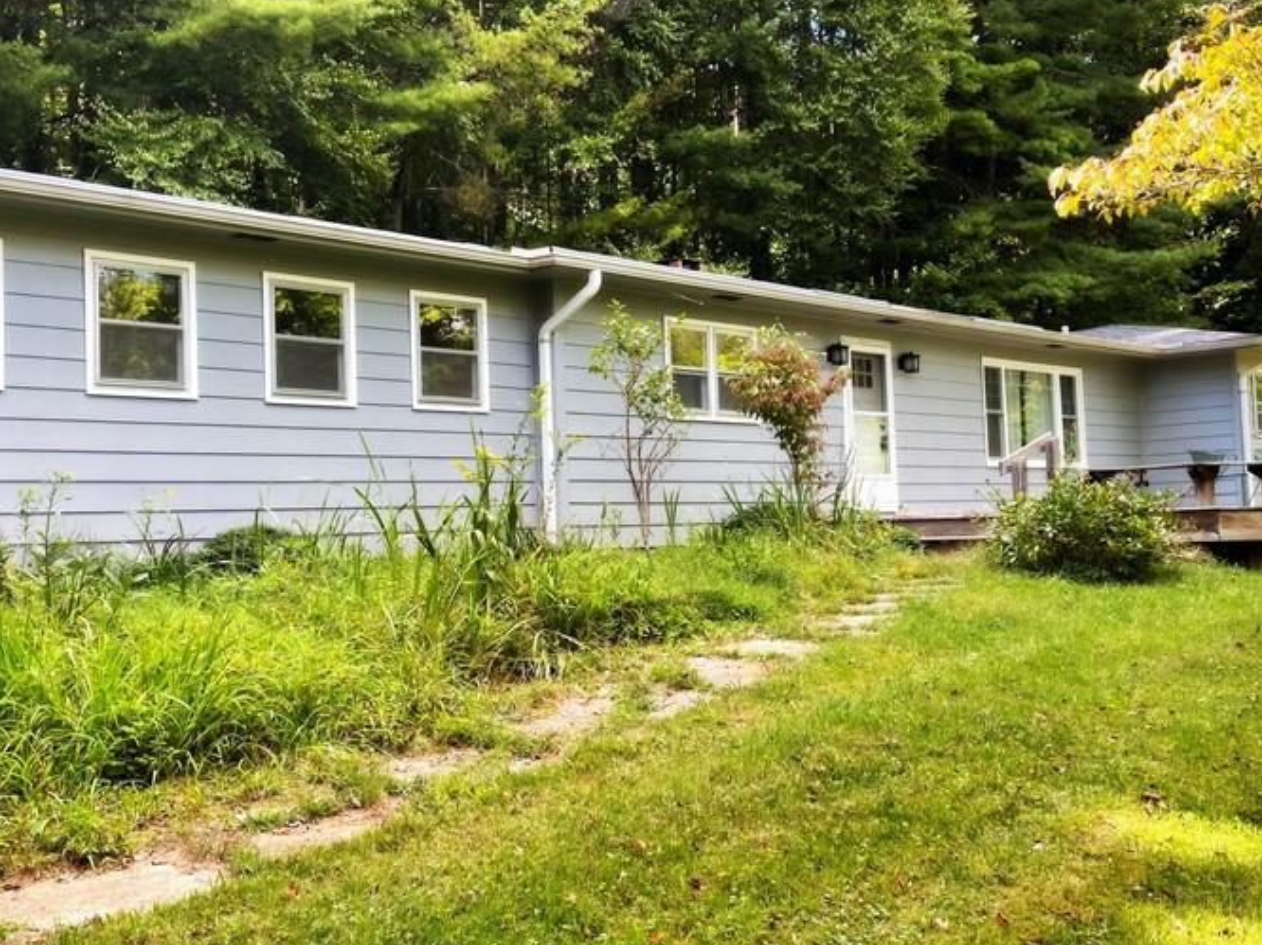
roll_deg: +2.4
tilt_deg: +4.0
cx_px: 591
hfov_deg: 46.8
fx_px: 1458
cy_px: 441
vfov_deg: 35.9
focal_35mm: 40
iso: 32
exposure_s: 1/296
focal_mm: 5.1
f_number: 1.6
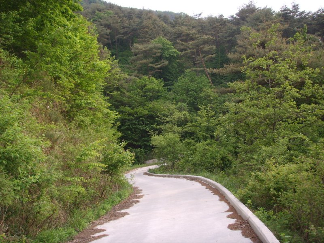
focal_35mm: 39
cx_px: 162
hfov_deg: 47.9
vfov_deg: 36.8
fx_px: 365
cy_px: 122
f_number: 3.5
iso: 50
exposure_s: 1/250
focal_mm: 6.6
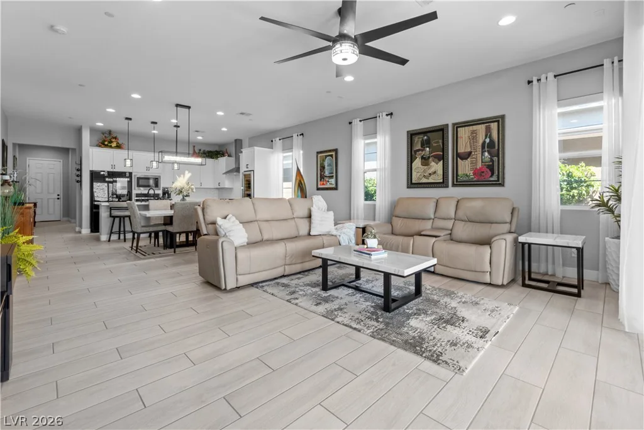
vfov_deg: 77.3
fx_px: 268
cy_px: 215
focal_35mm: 15
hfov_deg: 100.4
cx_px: 322
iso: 100
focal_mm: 10
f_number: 9
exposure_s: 1/1.67
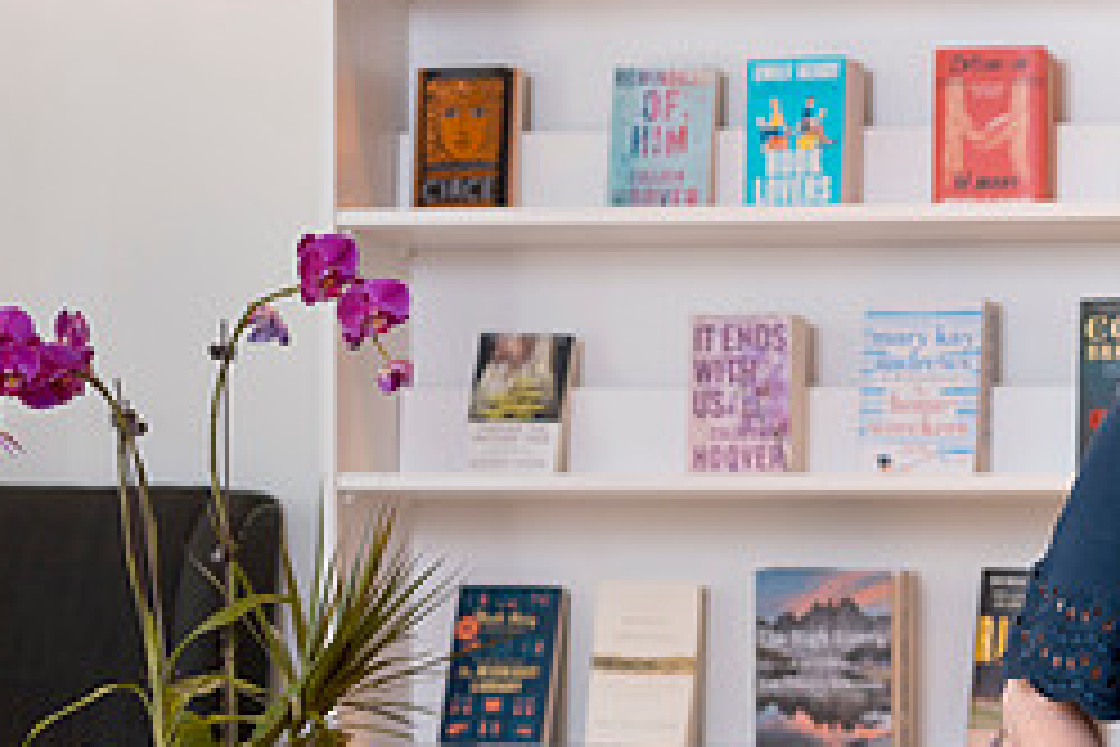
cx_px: 1133
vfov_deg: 9.8
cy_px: 407
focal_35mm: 140
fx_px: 4355
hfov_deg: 14.4
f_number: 5
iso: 400
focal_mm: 60
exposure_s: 1/125
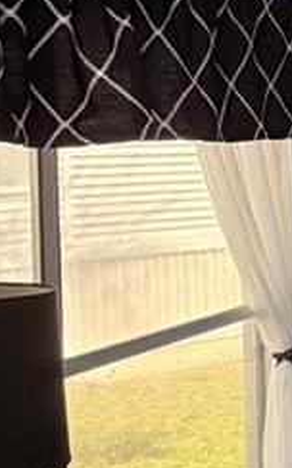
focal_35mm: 73
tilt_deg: -2.6
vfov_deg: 28.1
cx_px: 826
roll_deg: +0.0
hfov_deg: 11.7
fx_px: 932
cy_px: 155
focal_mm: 2.22
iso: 320
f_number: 2.2
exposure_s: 1/121
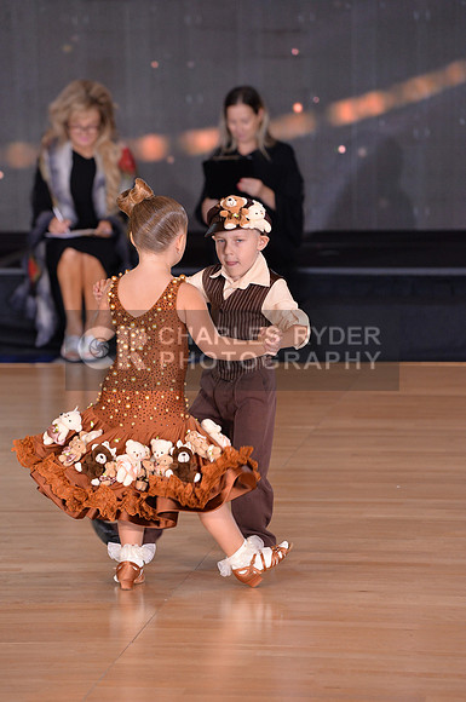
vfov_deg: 12.5
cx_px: 233
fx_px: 3213
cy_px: 351
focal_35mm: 165
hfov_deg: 8.3
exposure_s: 1/250
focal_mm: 165
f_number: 5
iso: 1600
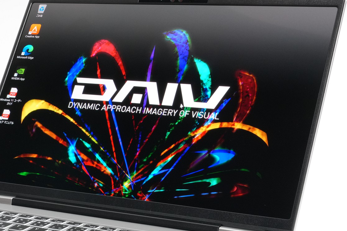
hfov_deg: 21.6
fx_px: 896
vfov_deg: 14.6
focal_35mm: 93
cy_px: 172
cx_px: 67
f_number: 22
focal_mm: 52
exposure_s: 1.3
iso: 1600
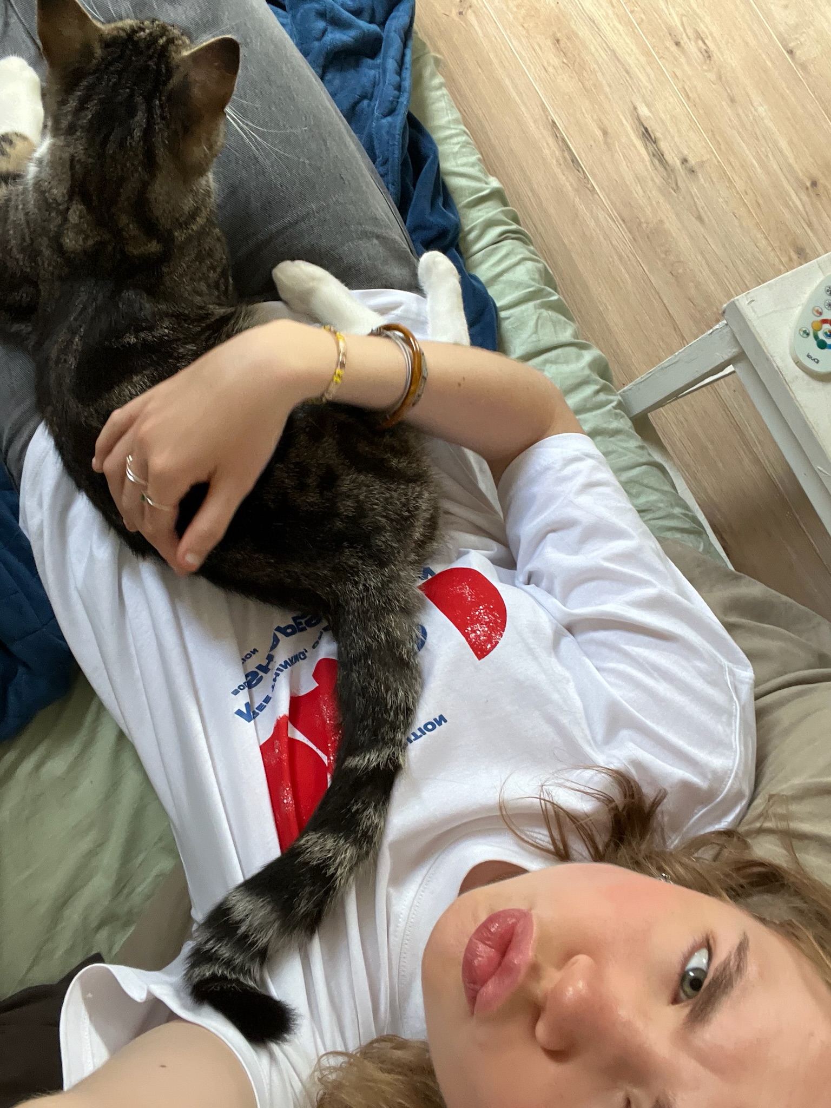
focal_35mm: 30
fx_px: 960
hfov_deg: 46.8
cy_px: 554
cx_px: 416
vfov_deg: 60.0
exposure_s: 1/60
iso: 200
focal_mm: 2.71
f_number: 2.2
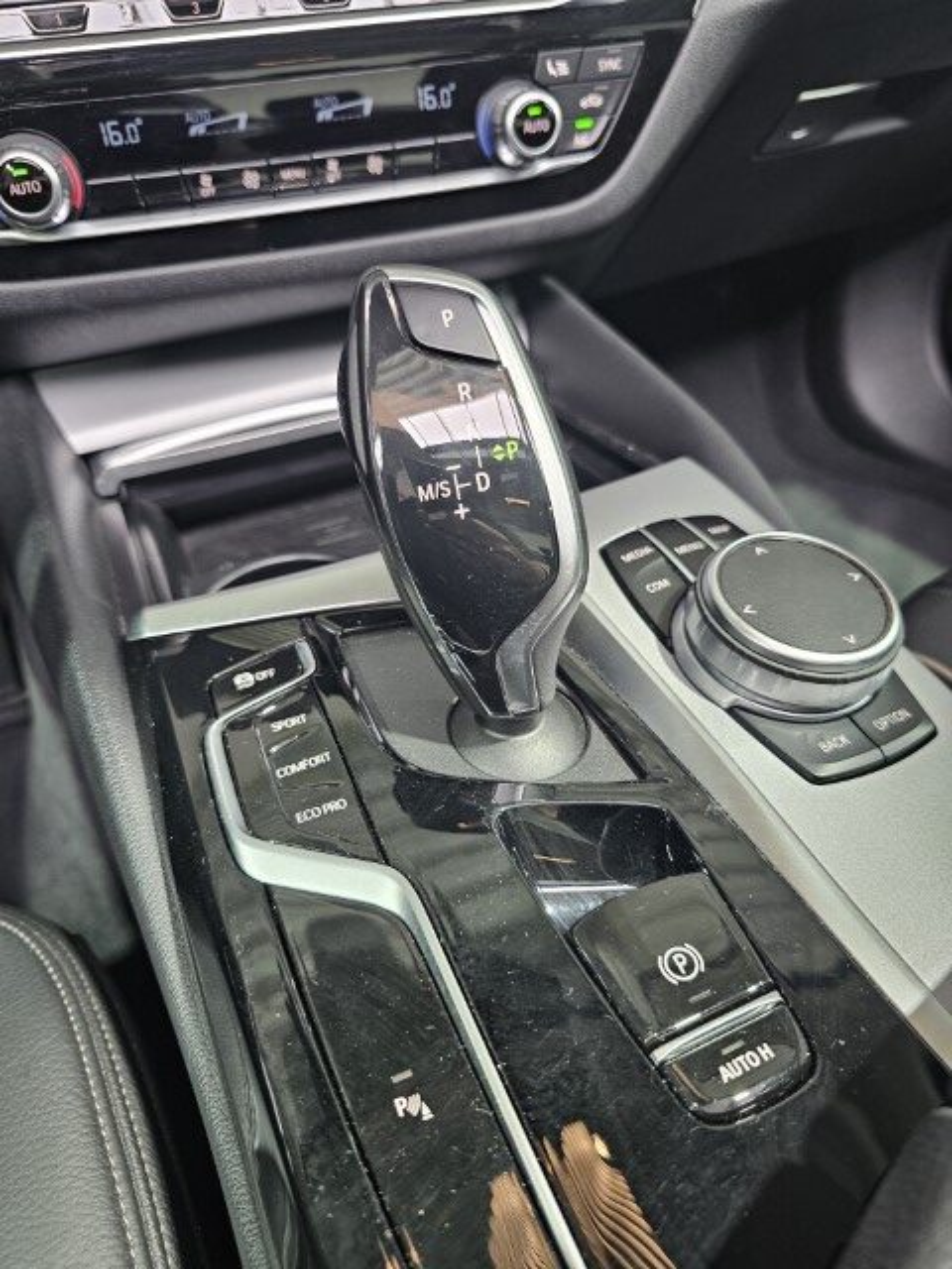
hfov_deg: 58.9
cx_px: 476
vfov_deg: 73.9
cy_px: 634
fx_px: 843
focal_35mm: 23
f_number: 1.7
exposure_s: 1/41
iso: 250
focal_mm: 6.3
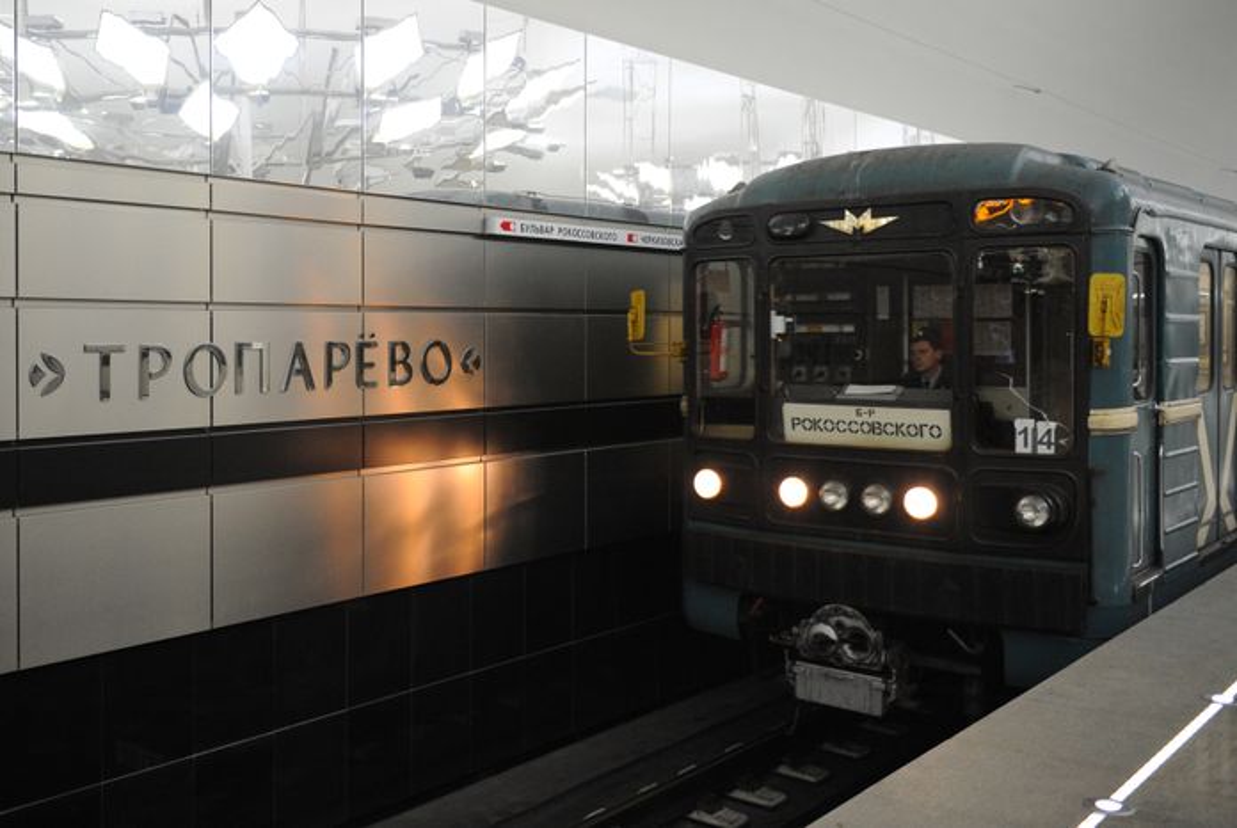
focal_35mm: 32
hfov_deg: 58.7
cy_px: 414
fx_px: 1101
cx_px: 618
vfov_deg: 41.2
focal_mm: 32
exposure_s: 1/250
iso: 3200
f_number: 2.8
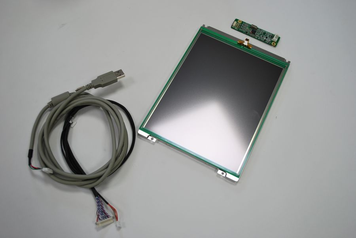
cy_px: 119
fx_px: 356
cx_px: 178
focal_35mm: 36
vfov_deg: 37.0
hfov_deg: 53.1
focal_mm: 24
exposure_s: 1/60
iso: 200
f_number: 4.2
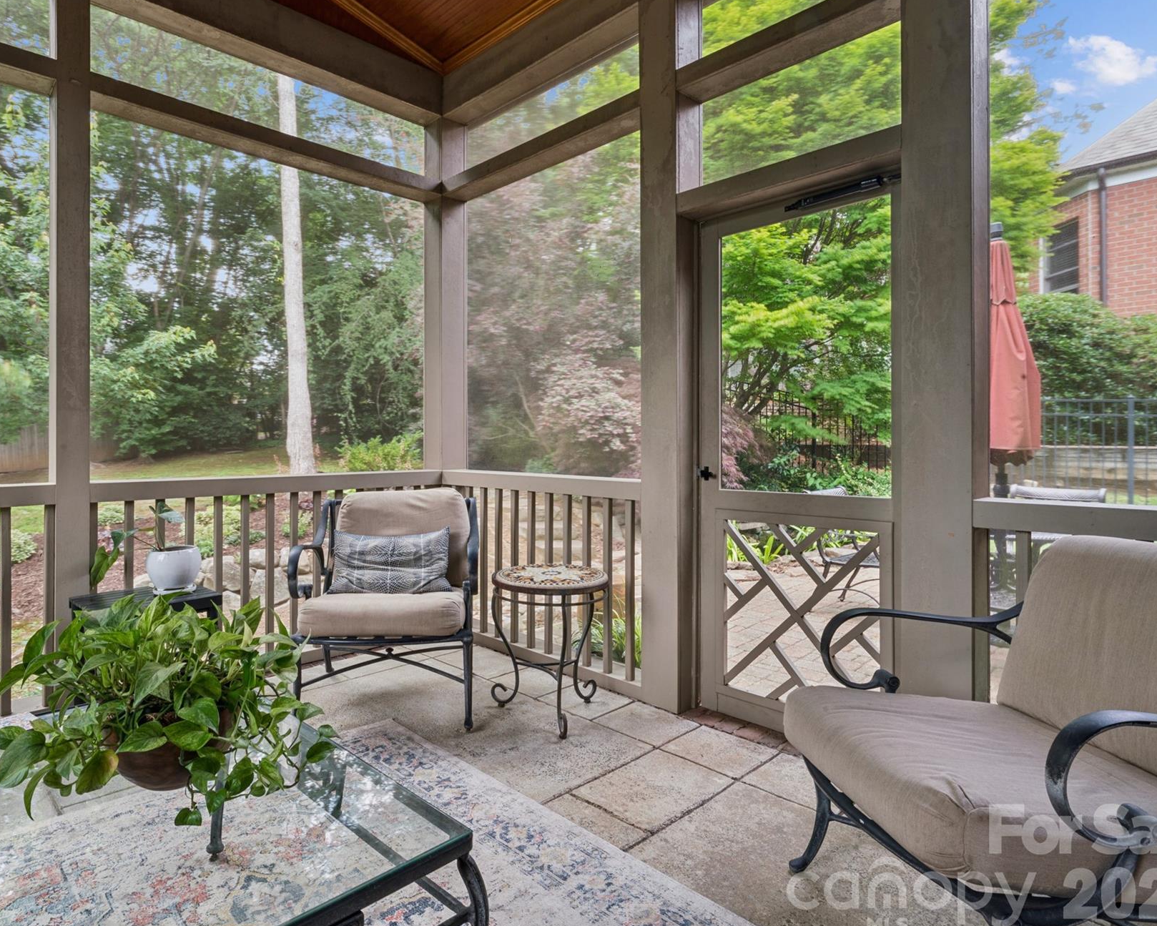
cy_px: 457
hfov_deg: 80.9
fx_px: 671
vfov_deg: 69.2
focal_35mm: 20
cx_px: 485
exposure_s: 1.6
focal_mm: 16.5
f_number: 22
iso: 100
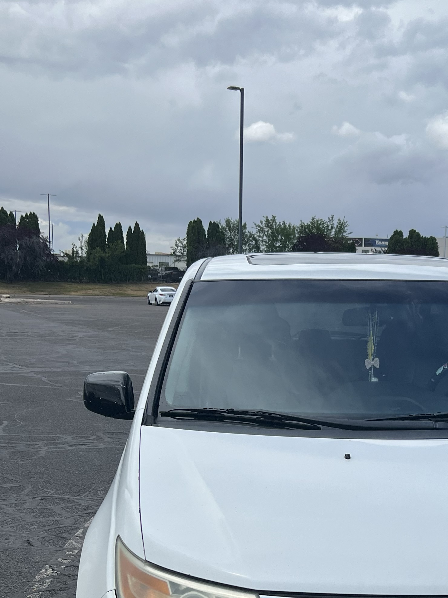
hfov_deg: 27.1
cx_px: 346
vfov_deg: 34.8
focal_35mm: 53
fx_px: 915
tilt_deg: -10.7
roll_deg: -1.4
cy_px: 493
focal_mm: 5.7
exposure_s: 1/6211
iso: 50
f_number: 1.5
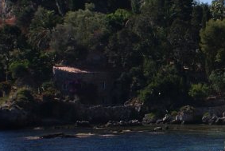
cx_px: 226
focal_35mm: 171
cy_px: 93
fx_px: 1069
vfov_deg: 8.0
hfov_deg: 11.9
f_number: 10
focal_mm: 20
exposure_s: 1/250
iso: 100
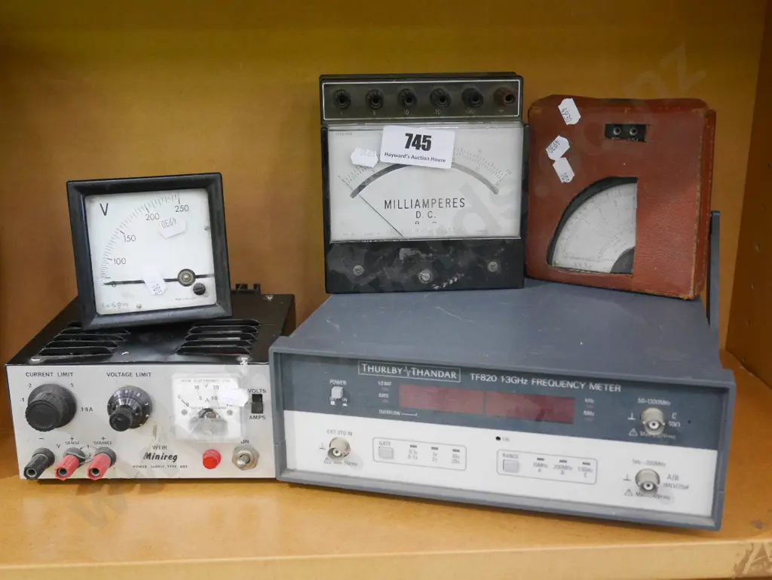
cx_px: 386
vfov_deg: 36.0
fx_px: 892
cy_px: 290
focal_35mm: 40
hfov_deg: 46.8
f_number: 4.6
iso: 3200
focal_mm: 20
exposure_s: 1/30
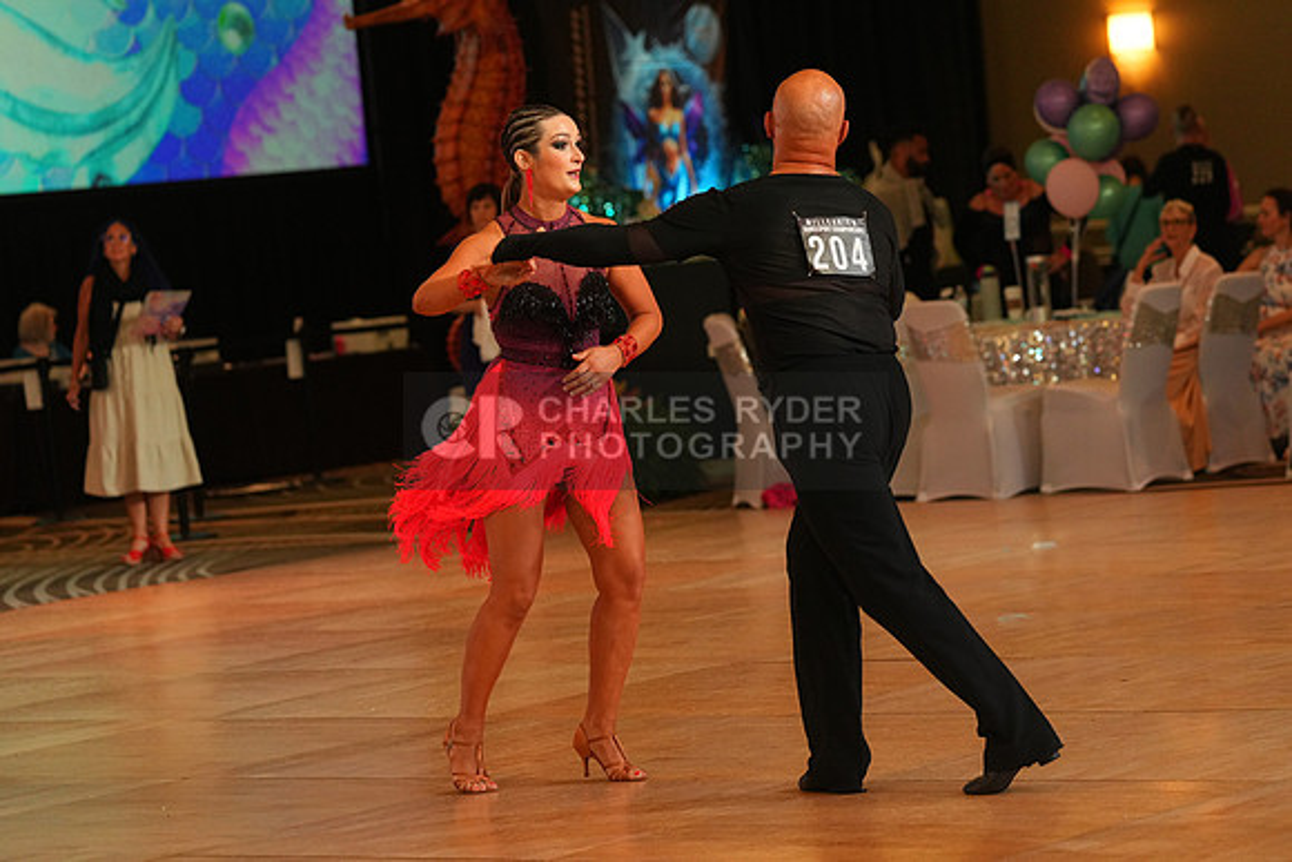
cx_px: 646
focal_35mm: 128
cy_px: 431
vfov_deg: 10.7
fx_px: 4595
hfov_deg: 16.0
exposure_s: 1/400
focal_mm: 128
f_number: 4
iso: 2500
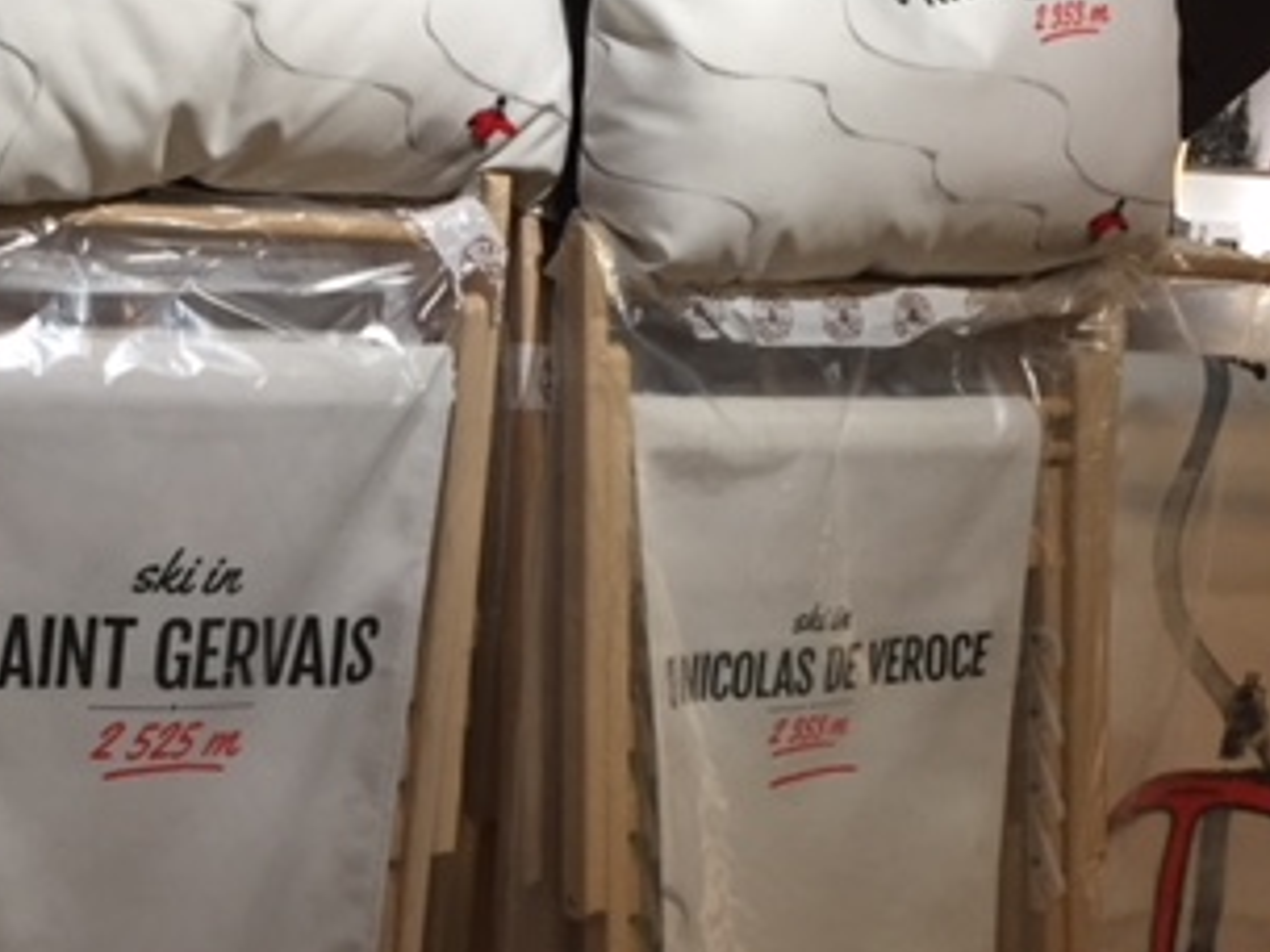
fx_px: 2238
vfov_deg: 23.9
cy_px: 647
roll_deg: -4.4
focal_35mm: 61
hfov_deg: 30.7
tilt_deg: -15.8
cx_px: 205
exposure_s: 1/33
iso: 160
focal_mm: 4.15
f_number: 2.2
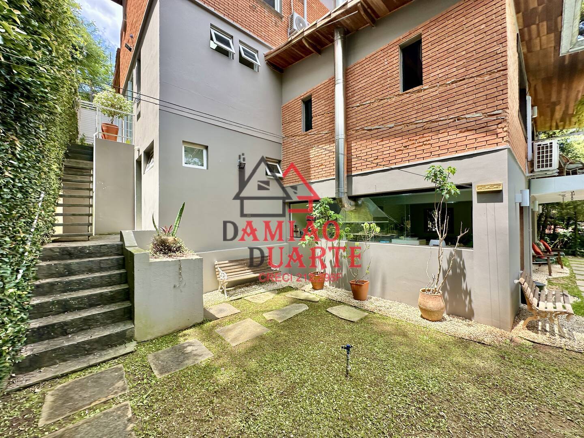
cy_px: 219
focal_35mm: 14
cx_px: 292
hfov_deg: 102.1
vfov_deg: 85.7
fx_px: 236
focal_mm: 2.22
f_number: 2.2
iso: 40
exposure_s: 1/463
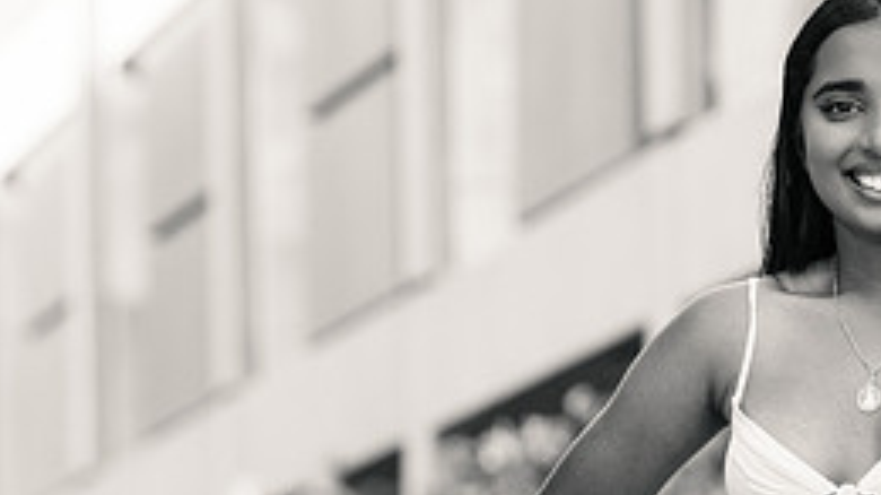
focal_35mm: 374
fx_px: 8733
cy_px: 320
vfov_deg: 3.2
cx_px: 678
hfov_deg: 5.8
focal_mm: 160
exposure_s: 1/500
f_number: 6.3
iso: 1000
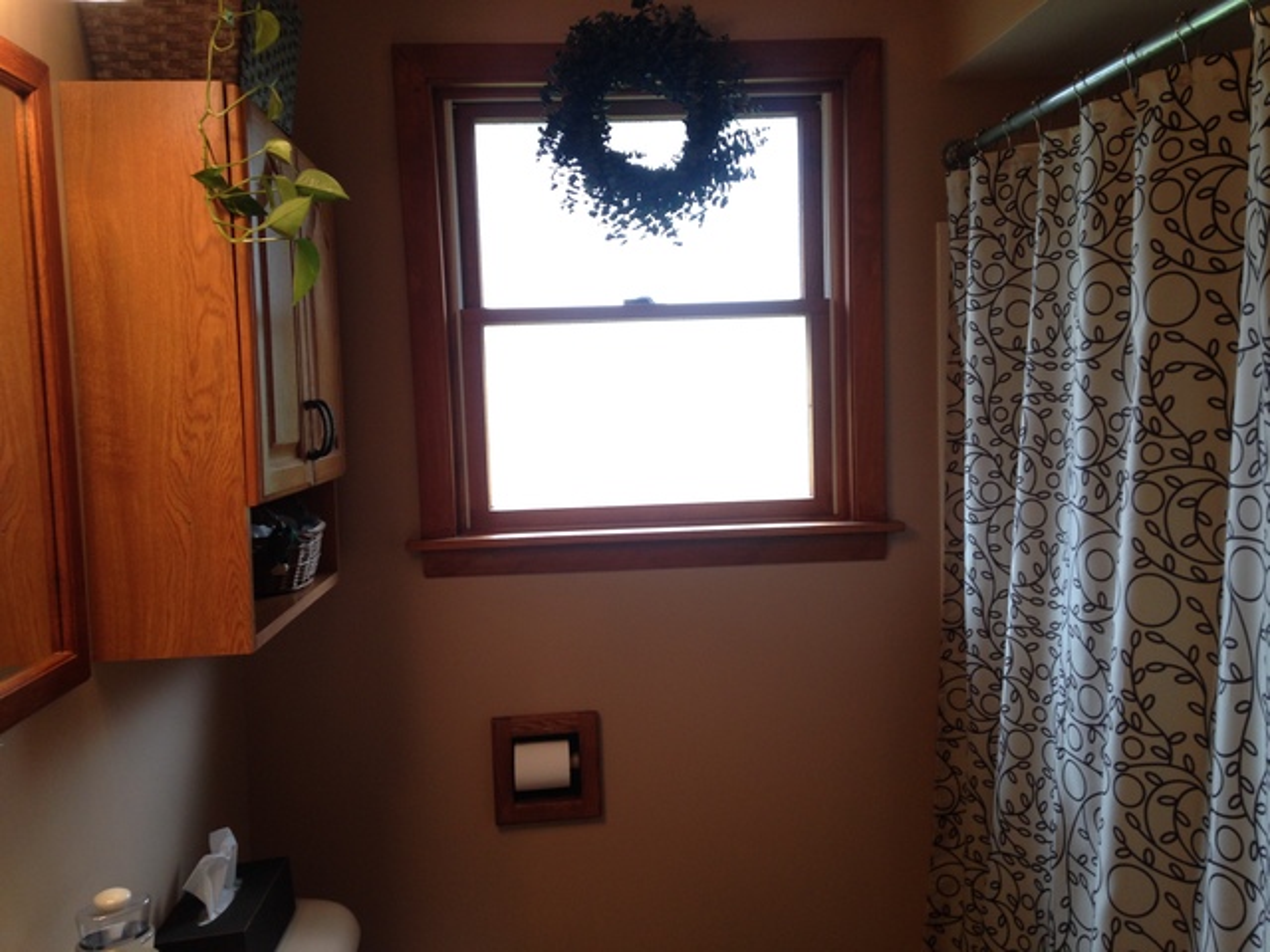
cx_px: 635
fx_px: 1211
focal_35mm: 33
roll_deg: +1.7
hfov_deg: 55.4
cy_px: 476
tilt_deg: -5.3
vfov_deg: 42.9
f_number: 2.4
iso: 64
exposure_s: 1/20
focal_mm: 4.12
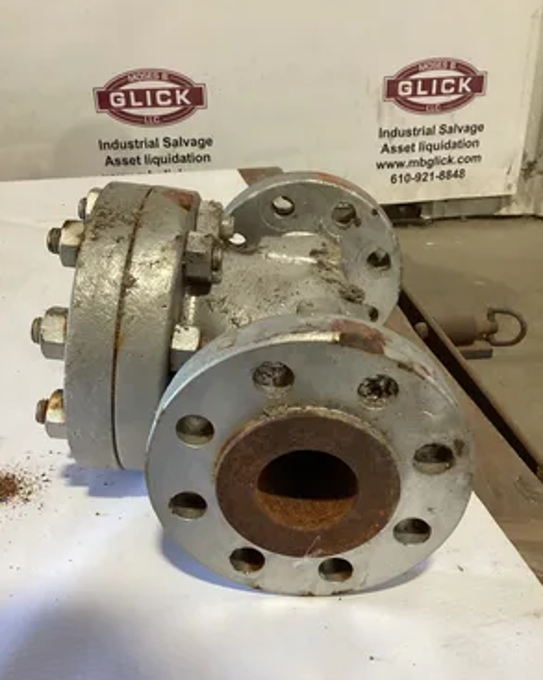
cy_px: 361
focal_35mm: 33
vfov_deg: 54.2
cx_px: 271
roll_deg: +3.0
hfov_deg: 44.5
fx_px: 664
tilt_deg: -29.6
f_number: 2.4
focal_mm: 3.3
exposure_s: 1/60
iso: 250
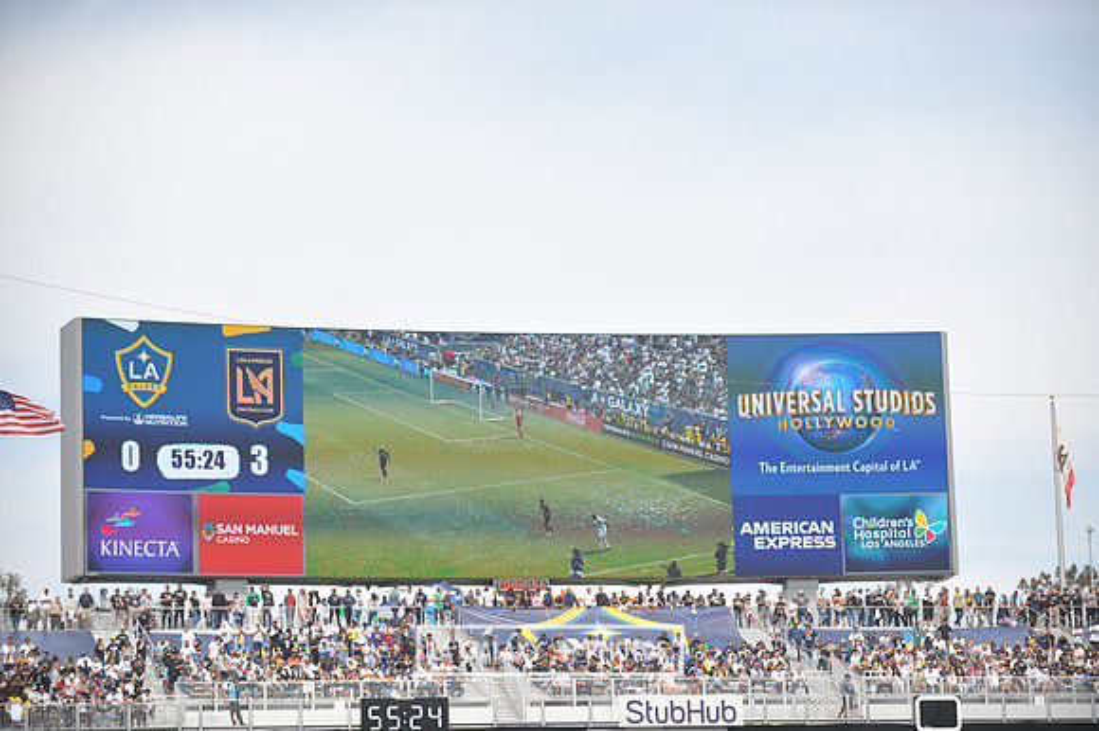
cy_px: 366
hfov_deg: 17.7
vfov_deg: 11.8
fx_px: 3539
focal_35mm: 116
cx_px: 550
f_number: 3.5
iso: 320
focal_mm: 116
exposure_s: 1/2500
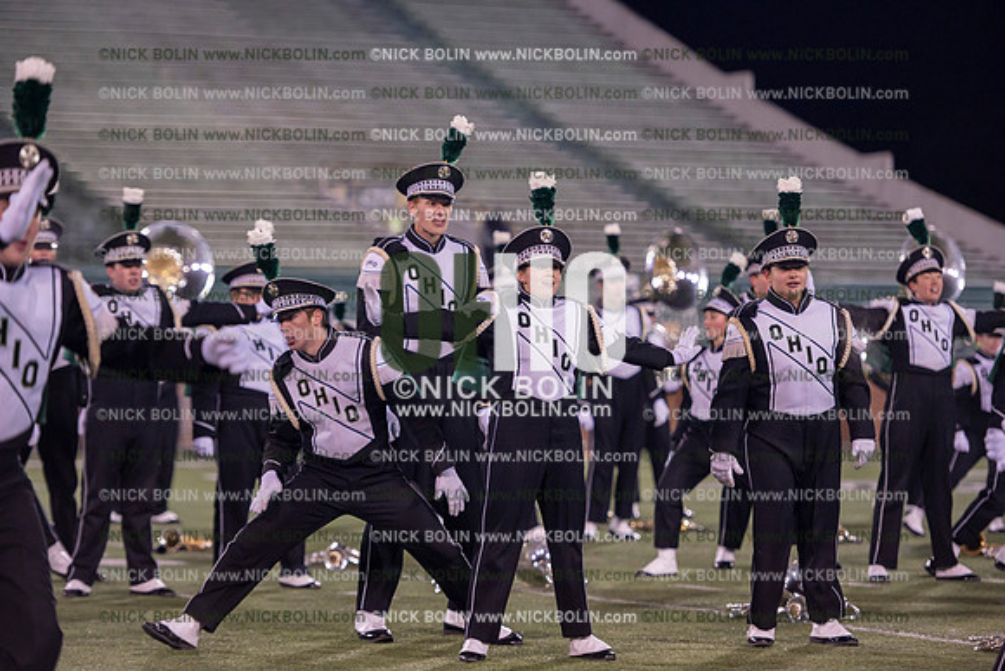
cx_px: 502
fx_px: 3909
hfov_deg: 14.7
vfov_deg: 9.8
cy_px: 336
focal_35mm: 140
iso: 2500
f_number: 2.8
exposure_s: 1/1250
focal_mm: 140
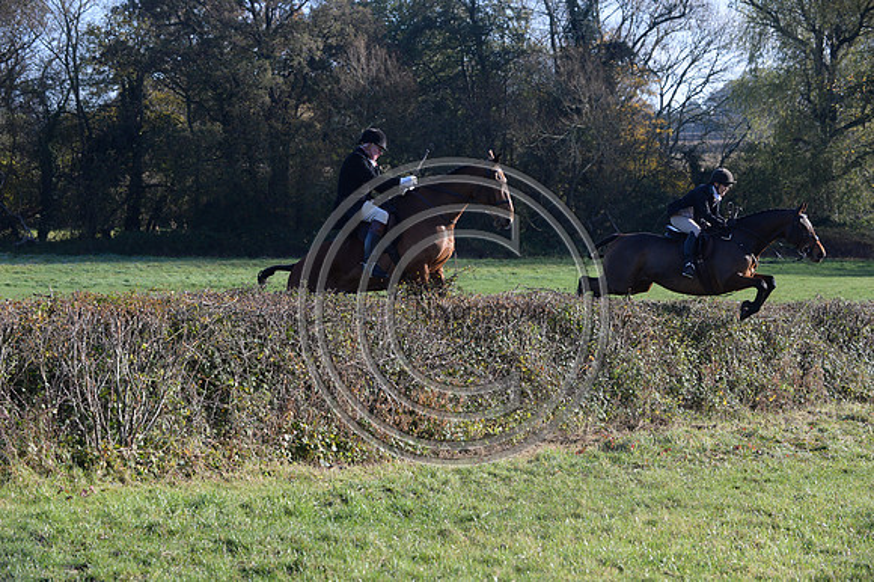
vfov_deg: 13.9
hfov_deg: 20.8
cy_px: 291
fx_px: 2378
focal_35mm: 98
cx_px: 437
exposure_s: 1/1250
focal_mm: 98
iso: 1000
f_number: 6.3
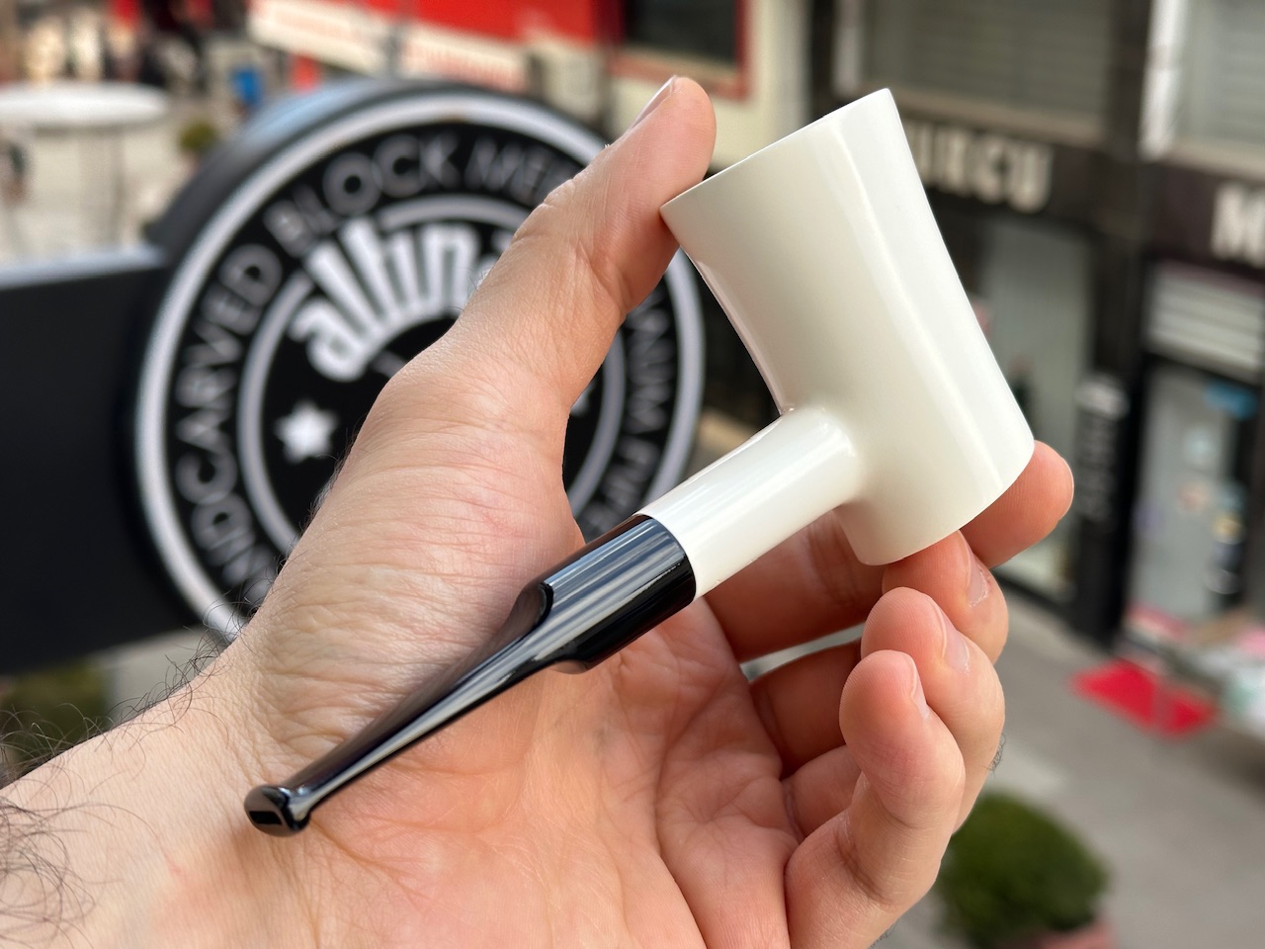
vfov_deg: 30.3
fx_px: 1754
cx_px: 632
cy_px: 474
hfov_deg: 39.7
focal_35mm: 48
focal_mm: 6.86
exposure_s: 1/424
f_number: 1.78
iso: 64
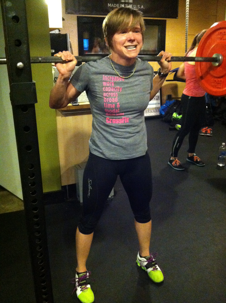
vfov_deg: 52.7
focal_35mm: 35
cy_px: 152
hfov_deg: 40.6
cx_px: 113
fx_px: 305
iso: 1000
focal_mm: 3.85
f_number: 2.8
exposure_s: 1/15
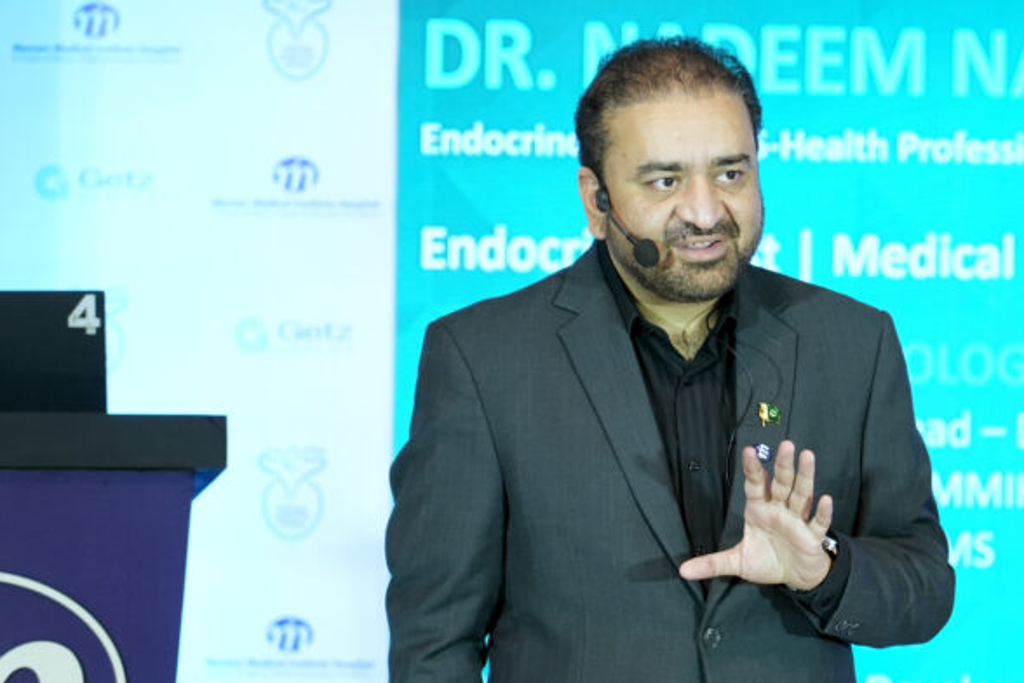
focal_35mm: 183
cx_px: 751
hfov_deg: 11.2
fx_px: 5205
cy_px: 468
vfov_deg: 7.5
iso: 1600
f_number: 4
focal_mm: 105
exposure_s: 1/100
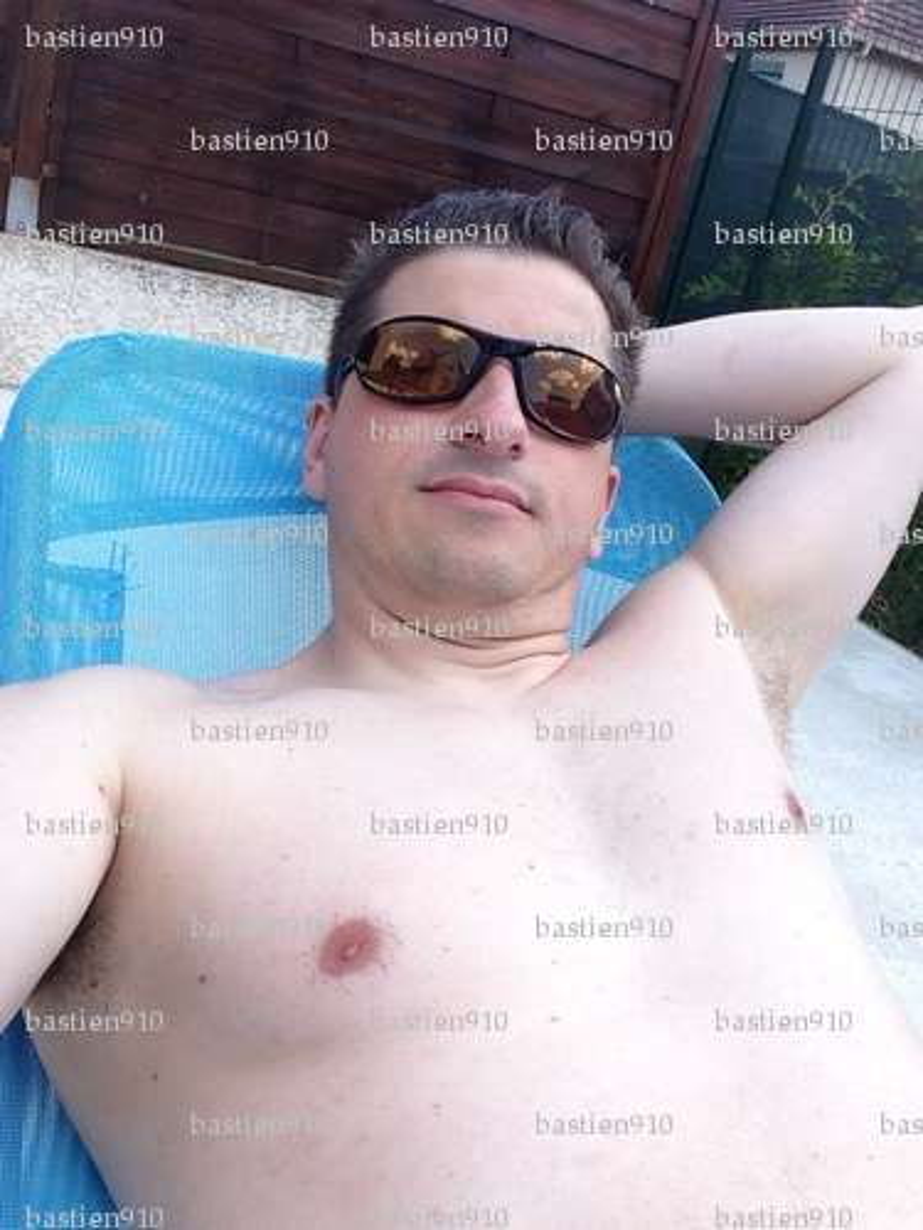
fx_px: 1244
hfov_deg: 40.7
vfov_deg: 52.6
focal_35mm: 35
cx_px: 462
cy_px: 615
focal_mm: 2.18
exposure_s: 1/426
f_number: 2.4
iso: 32
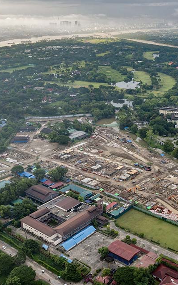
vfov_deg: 46.2
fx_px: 334
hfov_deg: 29.3
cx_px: 138
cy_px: 142
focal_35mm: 43
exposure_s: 1/160
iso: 400
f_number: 7.1
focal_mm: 10.26
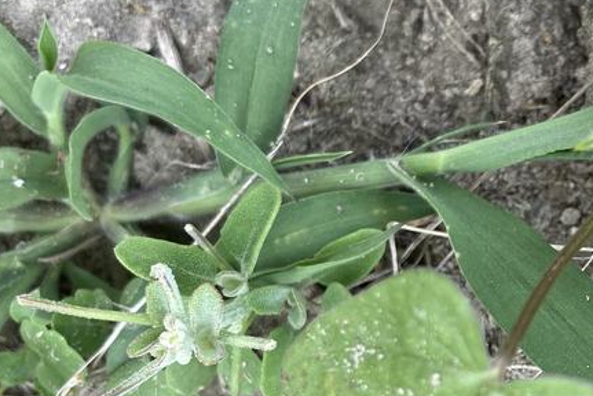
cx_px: 559
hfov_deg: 30.2
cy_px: 297
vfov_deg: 21.4
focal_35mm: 63
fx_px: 1038
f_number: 1.8
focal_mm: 3.99
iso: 20
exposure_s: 1/430
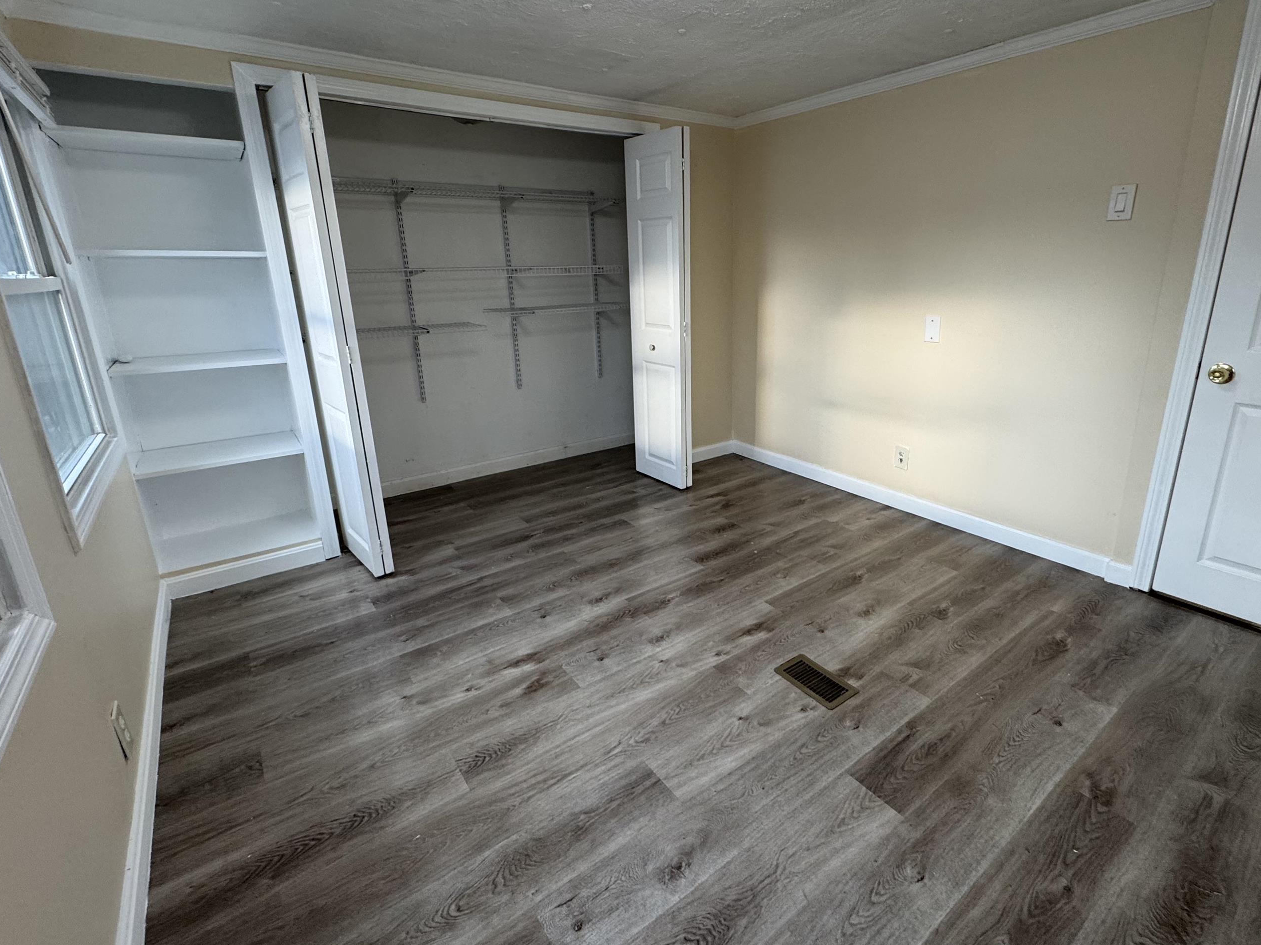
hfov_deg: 90.8
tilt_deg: -15.6
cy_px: 437
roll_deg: +1.1
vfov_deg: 74.6
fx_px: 619
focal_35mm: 17
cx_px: 683
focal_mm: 2.22
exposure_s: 1/120
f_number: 2.2
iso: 160
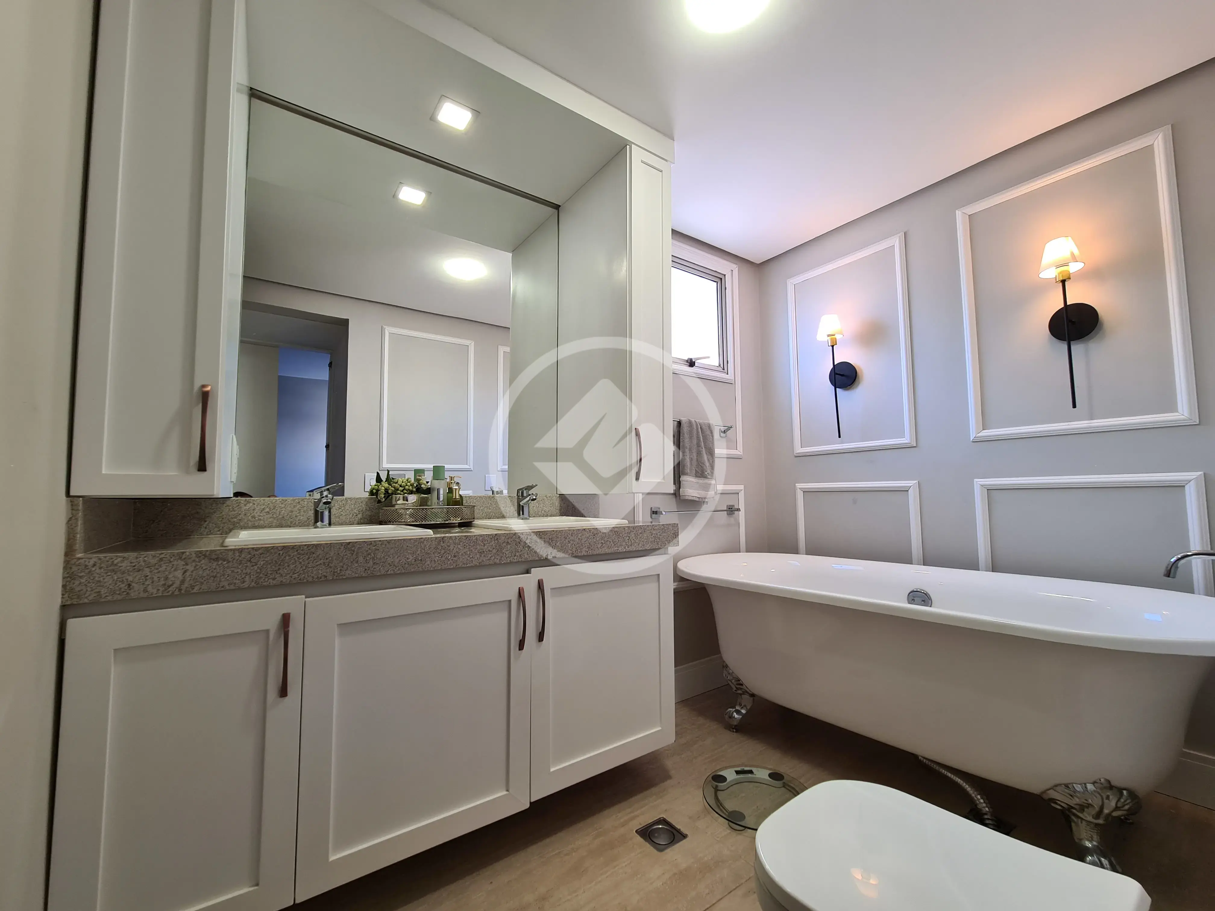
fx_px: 456
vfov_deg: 89.9
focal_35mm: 13
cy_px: 456
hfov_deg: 106.2
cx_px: 608
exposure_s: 1/60
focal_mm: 2.2
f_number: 2.2
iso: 80
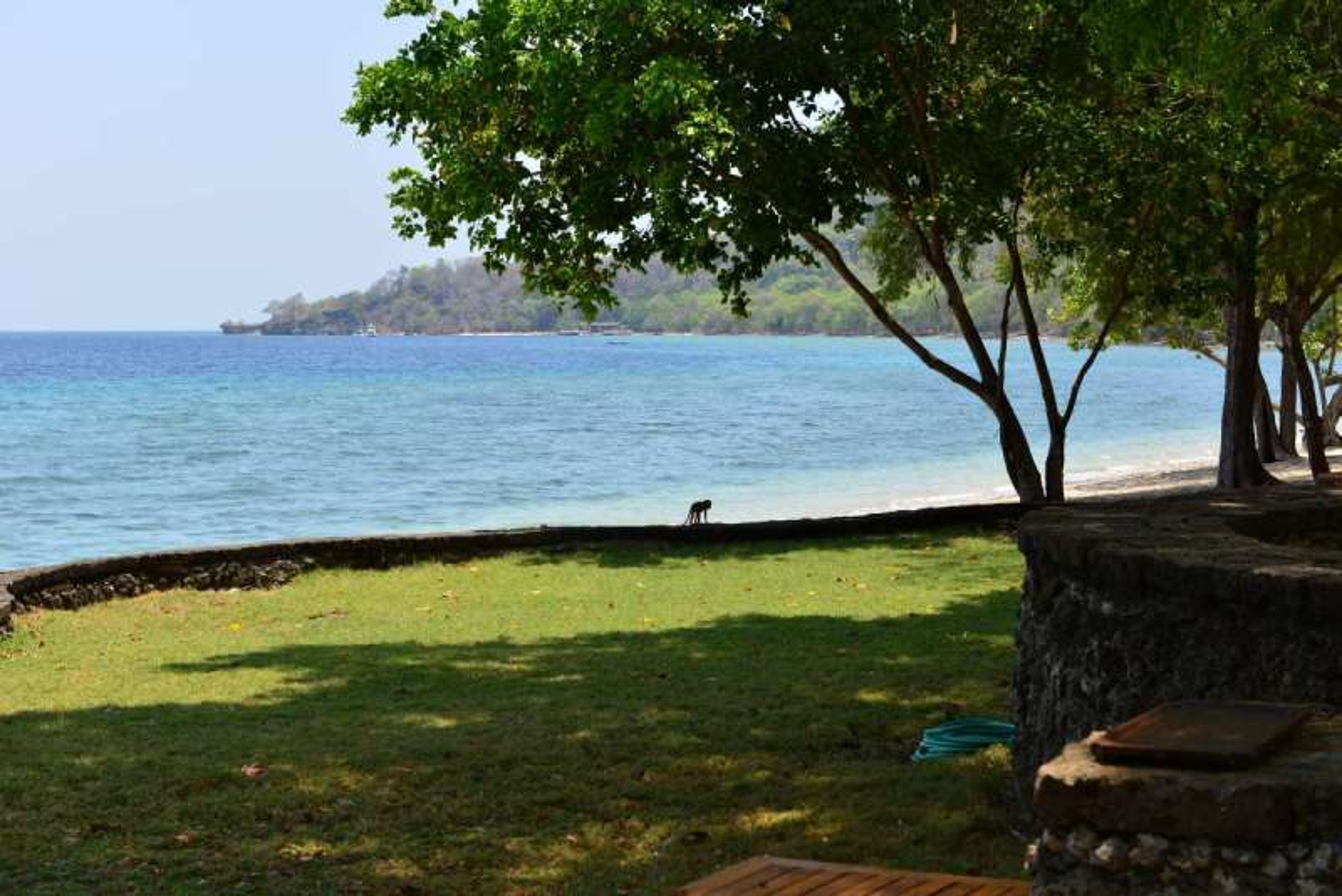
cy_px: 448
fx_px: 2610
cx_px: 671
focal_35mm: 70
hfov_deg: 28.8
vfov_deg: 19.5
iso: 250
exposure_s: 1/400
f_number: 10
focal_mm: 70
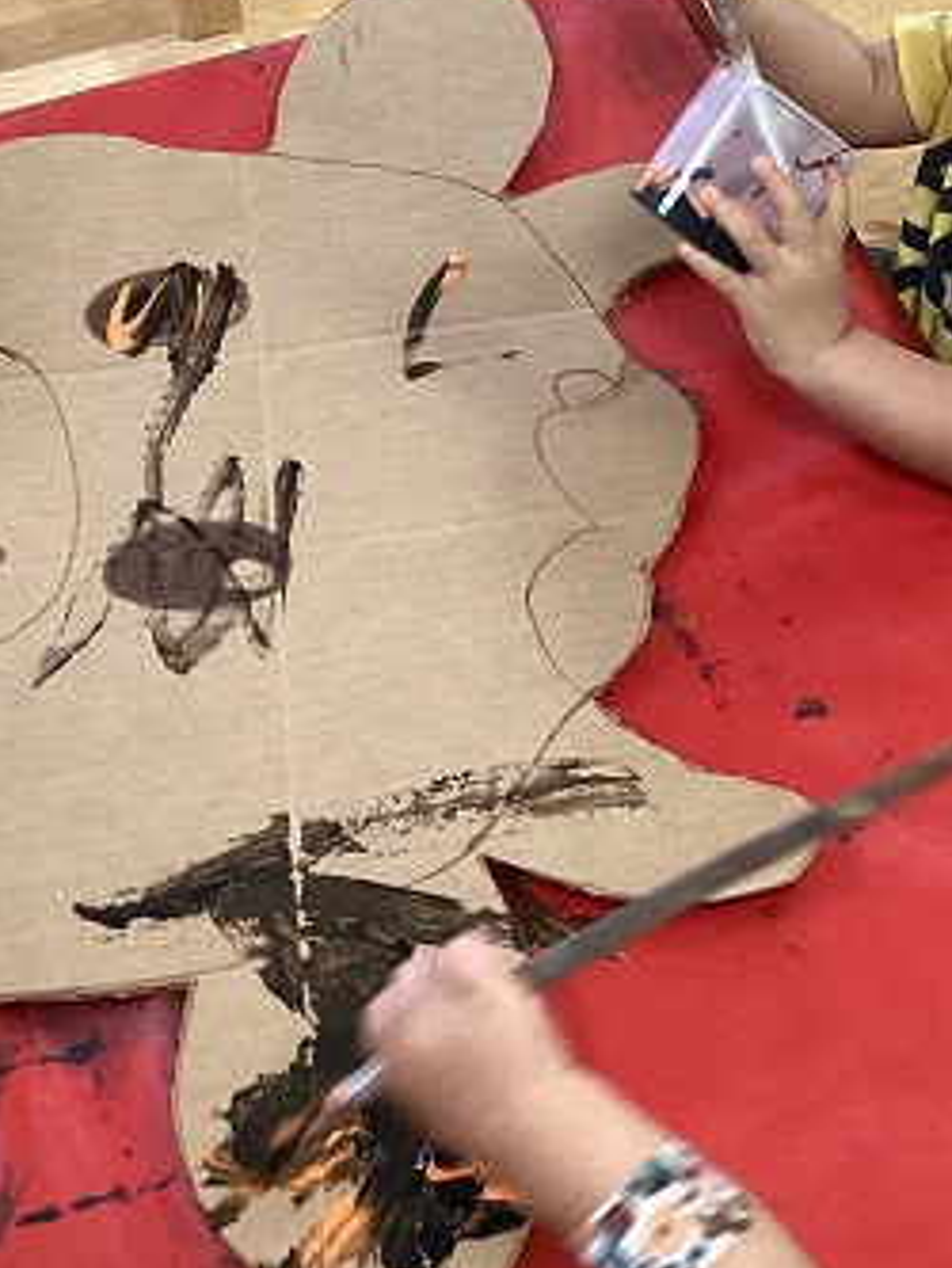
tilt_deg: -48.5
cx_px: 510
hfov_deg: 23.7
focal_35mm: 62
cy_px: 358
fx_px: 2272
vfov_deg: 30.8
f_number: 2.4
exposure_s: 1/60
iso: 200
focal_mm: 3.3
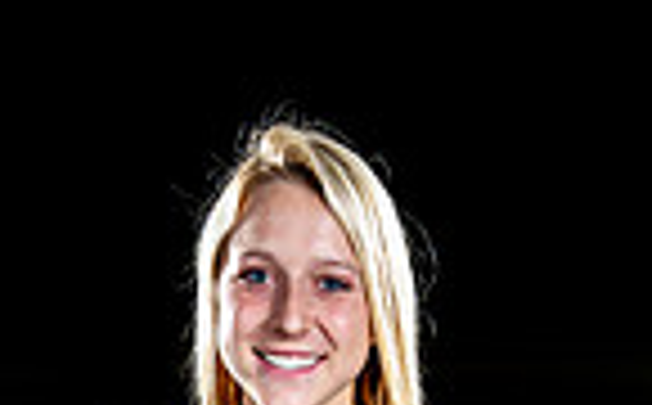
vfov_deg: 11.6
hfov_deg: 22.6
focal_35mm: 92
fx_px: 1632
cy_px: 981
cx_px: 265
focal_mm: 29
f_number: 5.6
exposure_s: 1/125
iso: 100
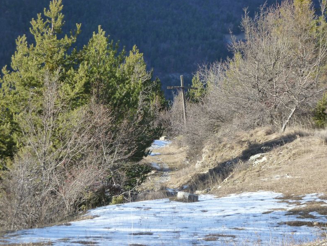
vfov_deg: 13.2
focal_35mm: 112
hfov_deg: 17.6
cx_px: 162
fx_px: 1058
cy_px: 122
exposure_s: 1/200
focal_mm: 18.2
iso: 125
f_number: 4.4
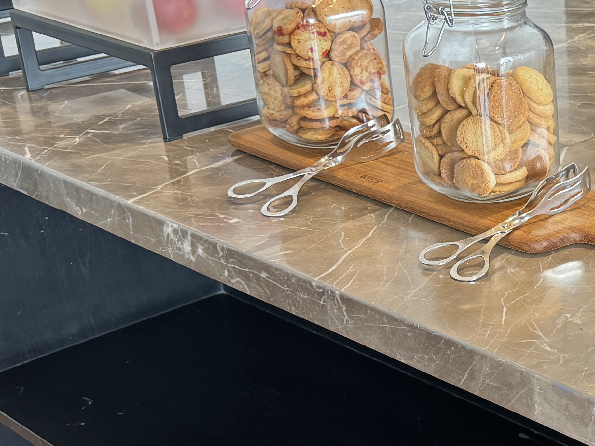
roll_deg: -0.6
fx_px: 1289
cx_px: 690
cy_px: 324
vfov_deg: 19.5
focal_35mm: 75
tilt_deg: -27.0
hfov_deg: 23.9
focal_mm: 6.86
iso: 125
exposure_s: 1/101
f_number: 1.78
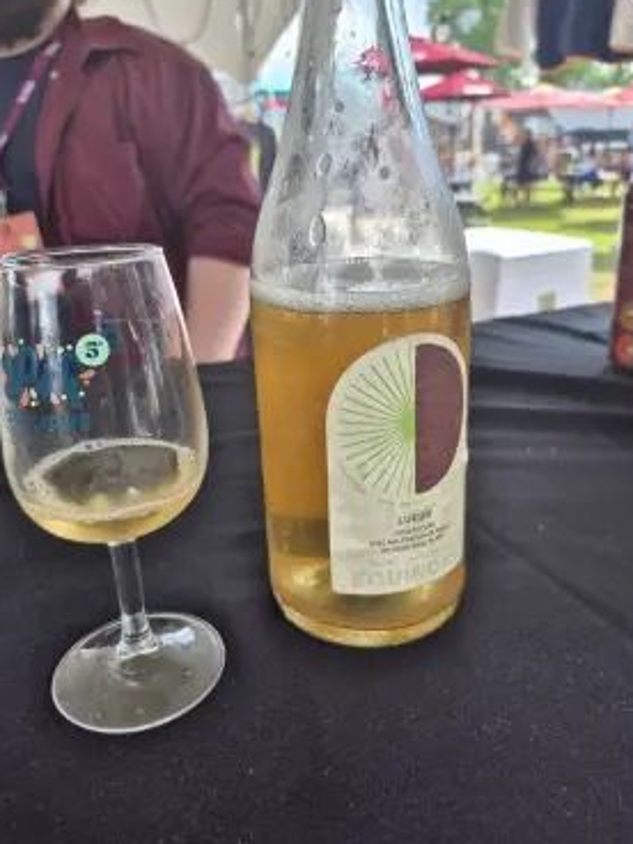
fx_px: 610
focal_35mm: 25
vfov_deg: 69.3
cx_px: 305
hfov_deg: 54.9
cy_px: 392
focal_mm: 5.4
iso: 25
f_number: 1.8
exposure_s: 1/456
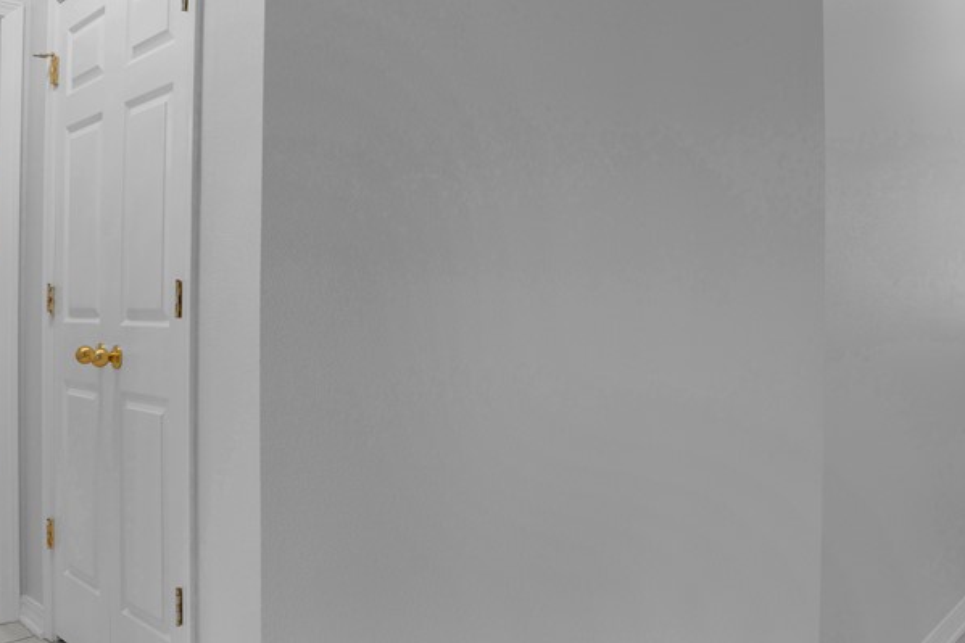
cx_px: 516
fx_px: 777
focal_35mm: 29
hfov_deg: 63.6
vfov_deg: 44.9
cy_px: 337
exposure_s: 1/4
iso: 100
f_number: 6.3
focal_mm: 16
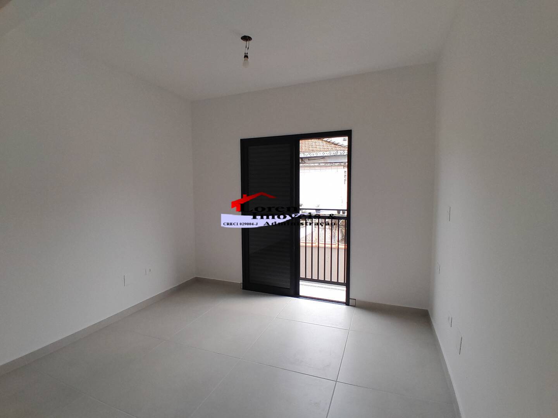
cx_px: 279
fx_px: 274
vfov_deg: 74.7
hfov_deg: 91.0
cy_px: 209
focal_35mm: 17
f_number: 2.2
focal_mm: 1.46
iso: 40
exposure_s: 1/207
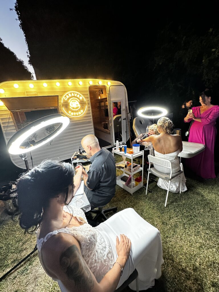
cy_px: 146
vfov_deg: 102.1
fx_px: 118
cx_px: 110
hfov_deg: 85.7
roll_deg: +3.5
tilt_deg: -18.1
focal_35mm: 14
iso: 160
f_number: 2.2
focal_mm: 2.22
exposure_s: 1/100
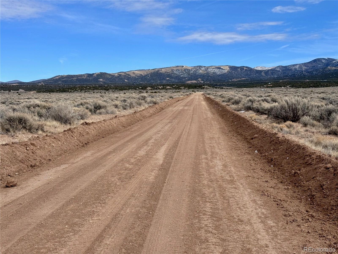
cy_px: 127
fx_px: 469
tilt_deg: -3.7
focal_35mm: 48
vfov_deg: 30.3
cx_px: 169
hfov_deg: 39.7
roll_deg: +0.5
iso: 64
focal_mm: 6.76
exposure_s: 1/4608
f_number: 1.78
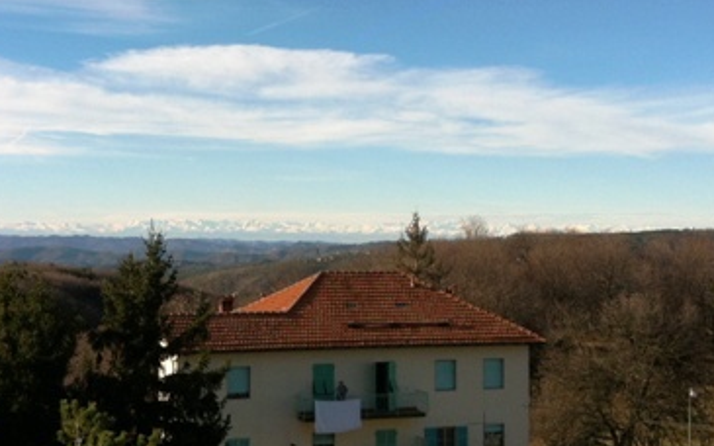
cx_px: 254
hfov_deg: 31.3
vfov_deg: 20.0
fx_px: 1265
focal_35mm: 65
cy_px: 211
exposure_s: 1/1521
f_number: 2.8
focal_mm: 3.85
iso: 80
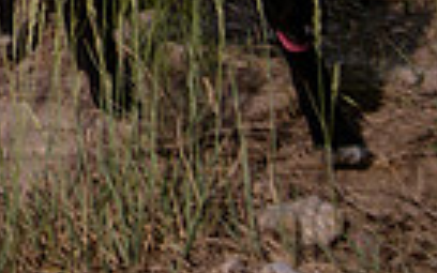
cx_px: -318
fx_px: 1965
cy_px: -312
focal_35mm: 165
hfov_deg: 11.8
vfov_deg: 7.6
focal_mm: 38
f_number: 5.6
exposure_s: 1/250
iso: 200
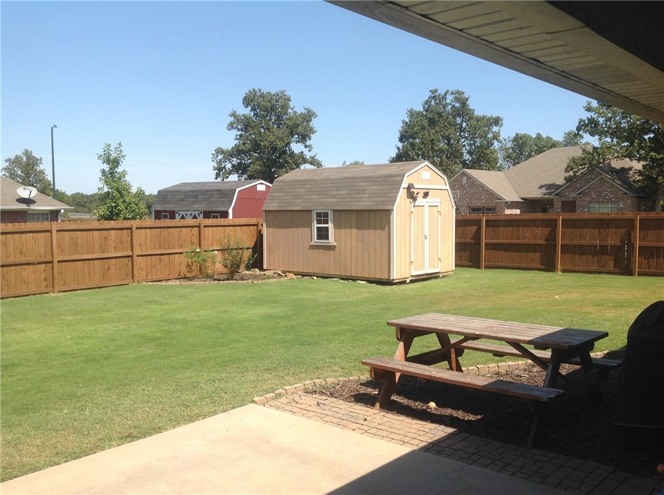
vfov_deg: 40.6
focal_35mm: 35
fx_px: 670
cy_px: 248
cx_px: 332
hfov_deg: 52.7
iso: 50
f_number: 2.4
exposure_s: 1/1439
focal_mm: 4.28
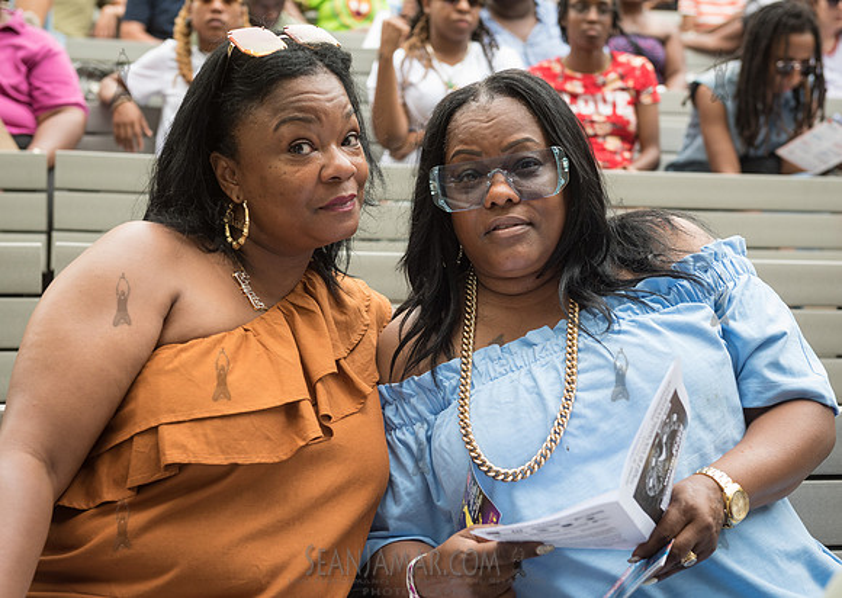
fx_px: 1538
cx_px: 414
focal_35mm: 64
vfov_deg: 22.0
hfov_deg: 30.6
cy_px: 295
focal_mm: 55
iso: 500
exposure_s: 1/160
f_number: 4.5
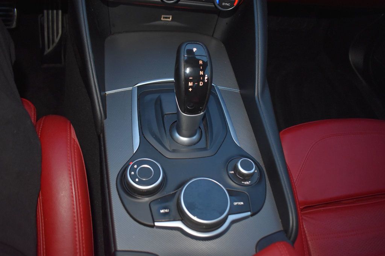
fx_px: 321
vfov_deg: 43.6
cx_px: 192
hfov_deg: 61.9
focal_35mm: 30
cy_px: 128
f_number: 3.5
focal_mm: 20
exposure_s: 1/30
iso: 1250
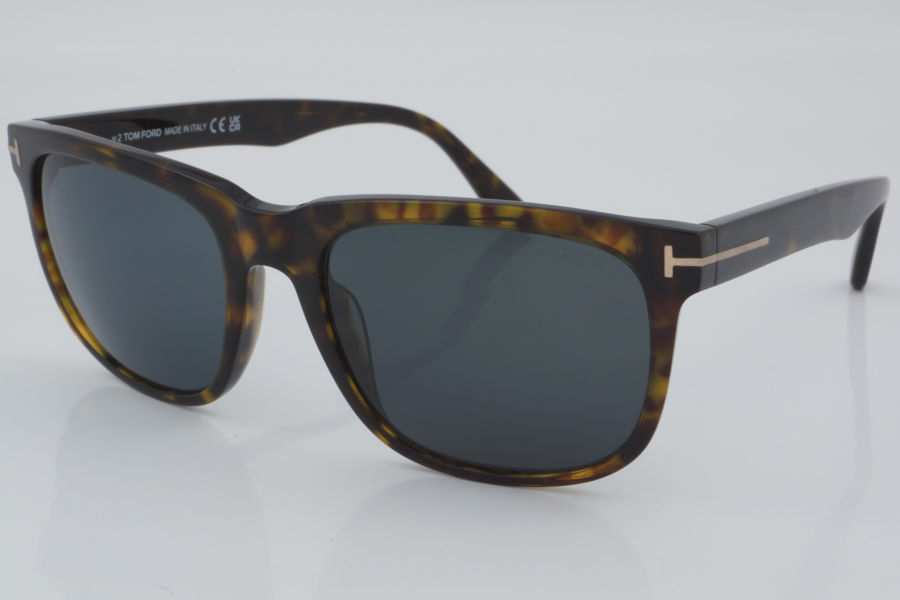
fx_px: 2062
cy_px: 300
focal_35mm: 82
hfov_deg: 24.6
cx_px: 450
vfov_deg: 16.6
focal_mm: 55
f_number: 32
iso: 100
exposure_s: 1/4
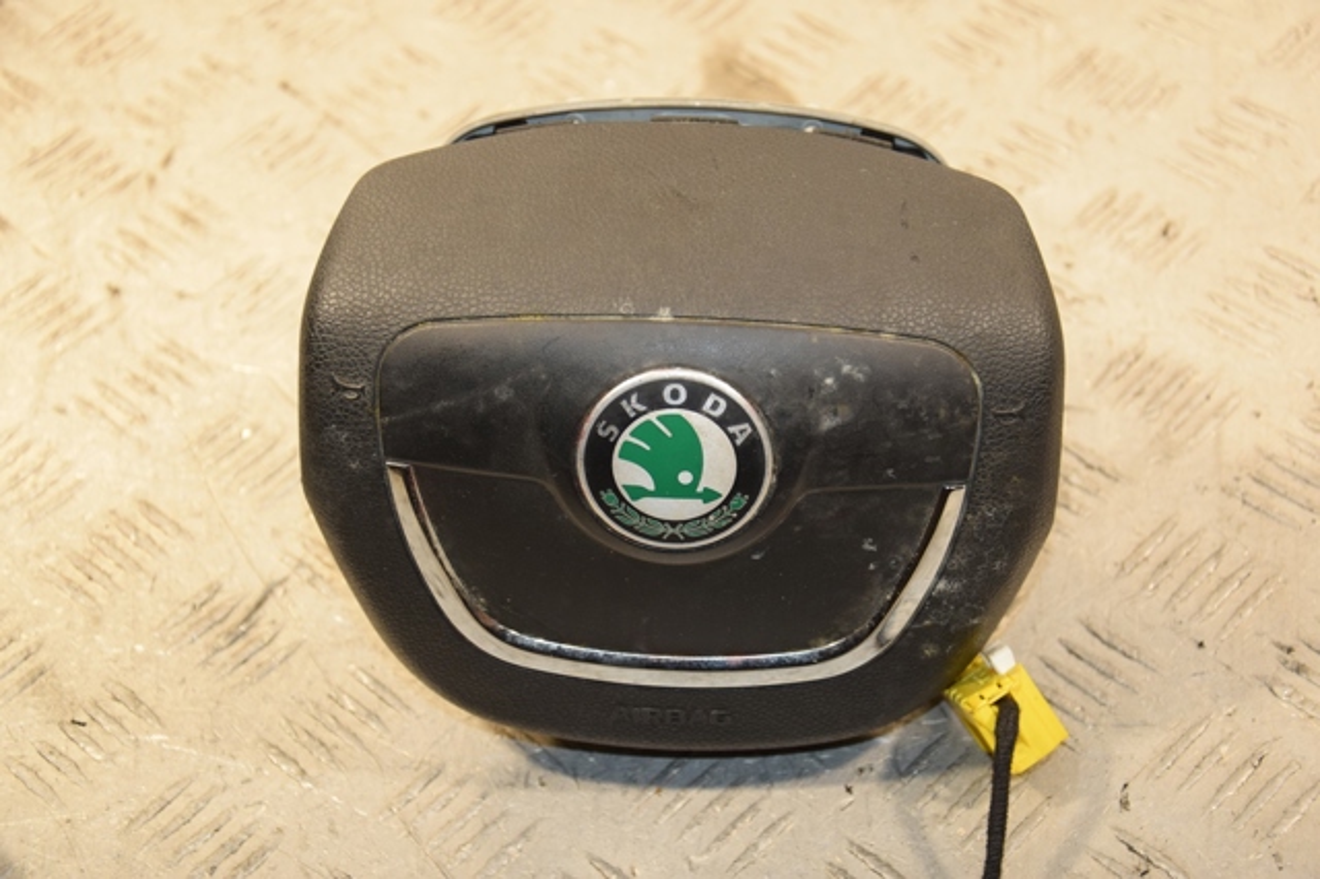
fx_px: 2748
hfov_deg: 27.0
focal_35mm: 75
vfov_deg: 18.2
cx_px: 660
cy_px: 440
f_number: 5
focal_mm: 50
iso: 800
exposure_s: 1/200
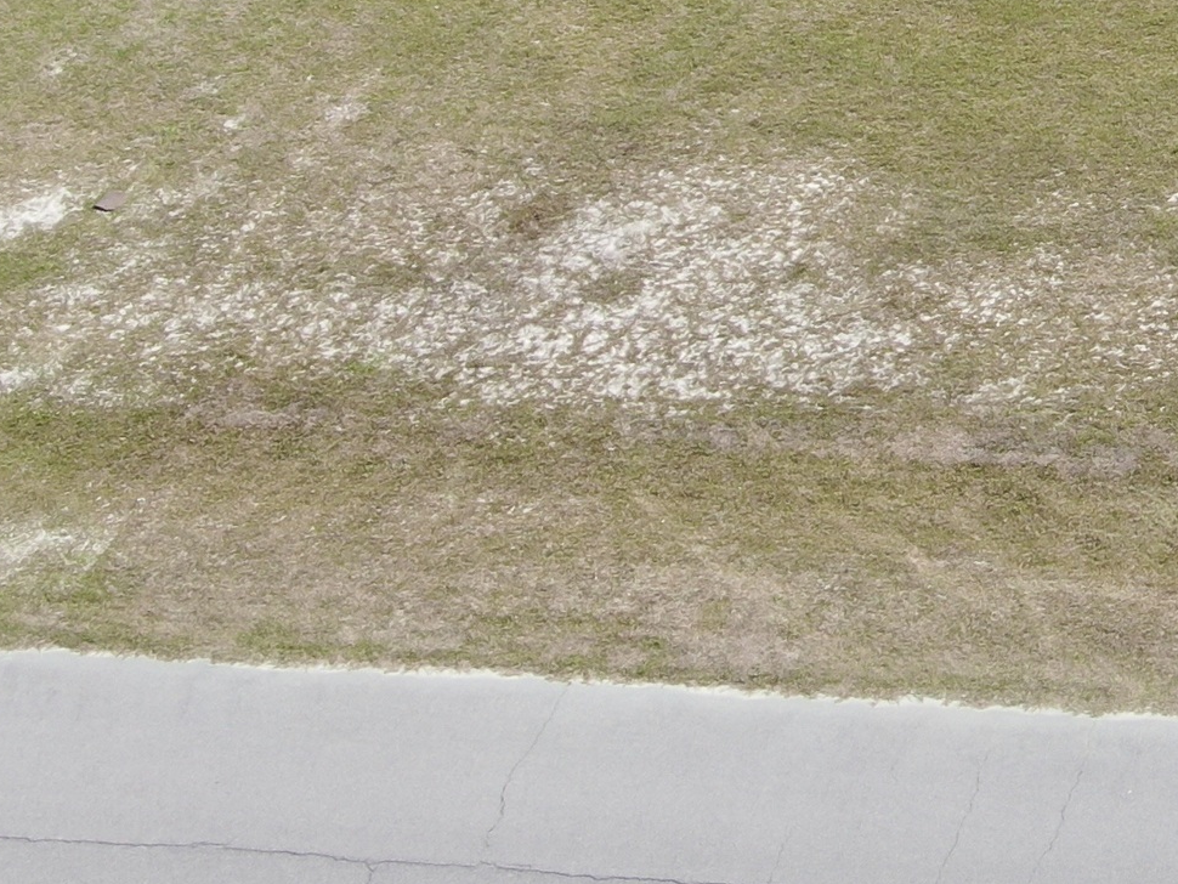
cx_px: 1694
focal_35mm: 114
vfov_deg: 12.6
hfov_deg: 16.0
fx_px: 3880
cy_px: -278
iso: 100
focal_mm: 6.21
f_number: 3.3
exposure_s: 1/500
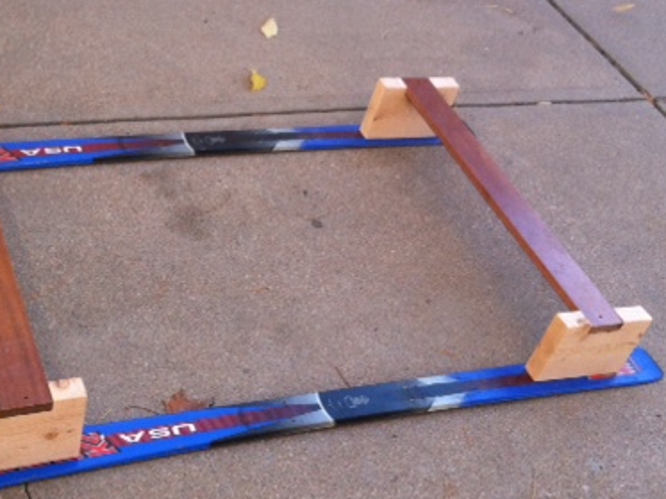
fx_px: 1153
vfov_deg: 24.4
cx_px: 204
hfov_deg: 31.9
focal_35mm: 60
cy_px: 263
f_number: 2.8
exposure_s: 1/120
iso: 80
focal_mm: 3.85
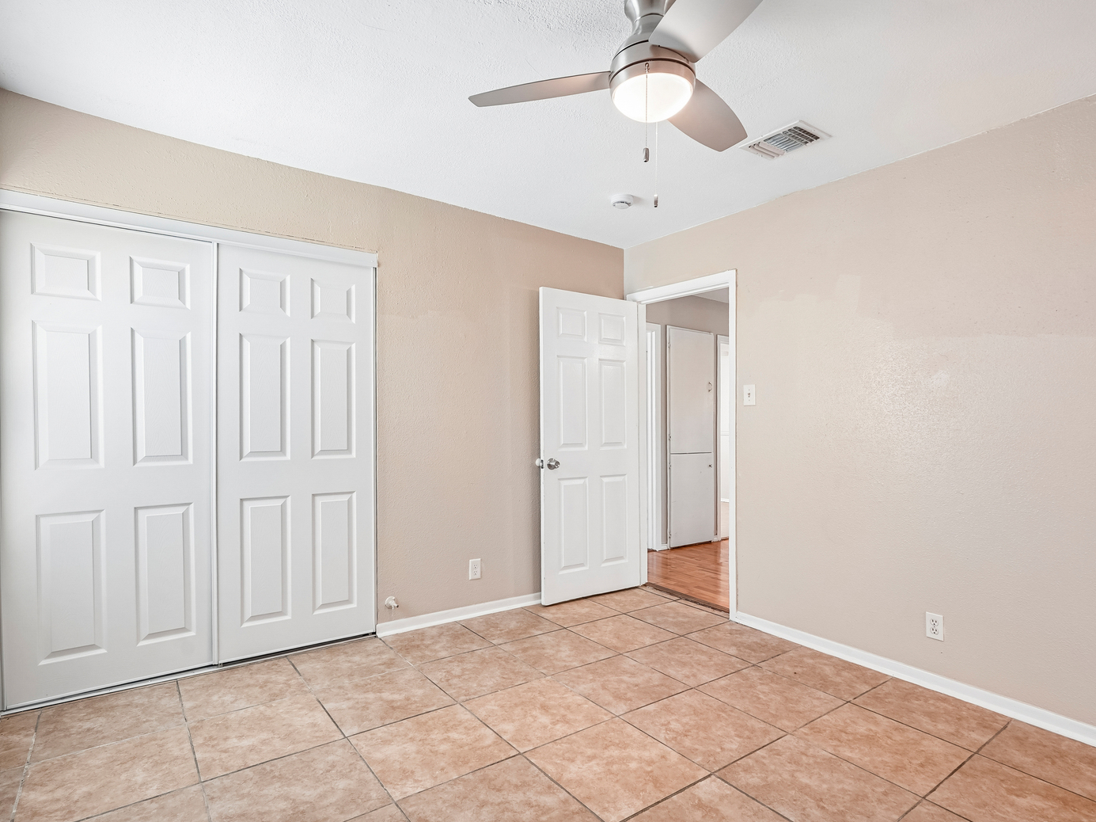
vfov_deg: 71.5
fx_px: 570
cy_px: 426
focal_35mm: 18
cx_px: 565
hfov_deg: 87.7
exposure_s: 1/15
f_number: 8
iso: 400
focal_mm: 16
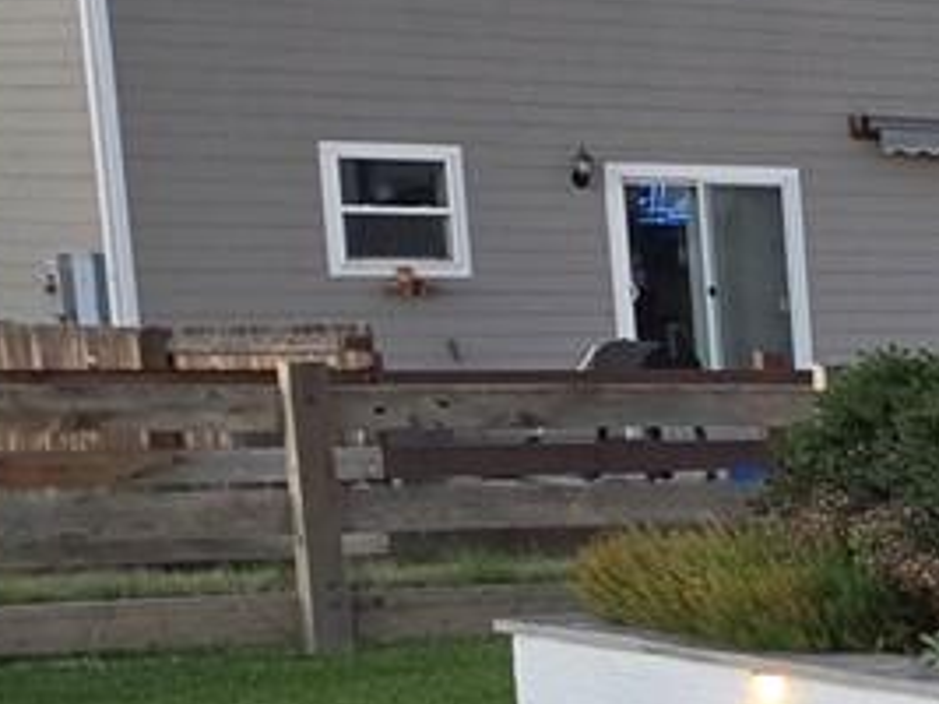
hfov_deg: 10.7
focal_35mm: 138
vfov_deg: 10.5
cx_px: 2648
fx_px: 3742
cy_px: 929
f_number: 1.8
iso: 400
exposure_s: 1/120
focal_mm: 5.4
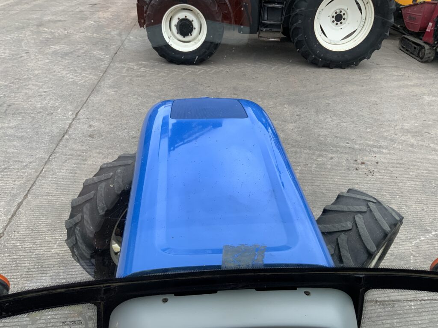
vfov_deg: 48.2
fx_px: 367
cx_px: 219
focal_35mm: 29
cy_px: 164
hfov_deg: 61.7
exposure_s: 1/140
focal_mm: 3
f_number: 1.8
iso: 32
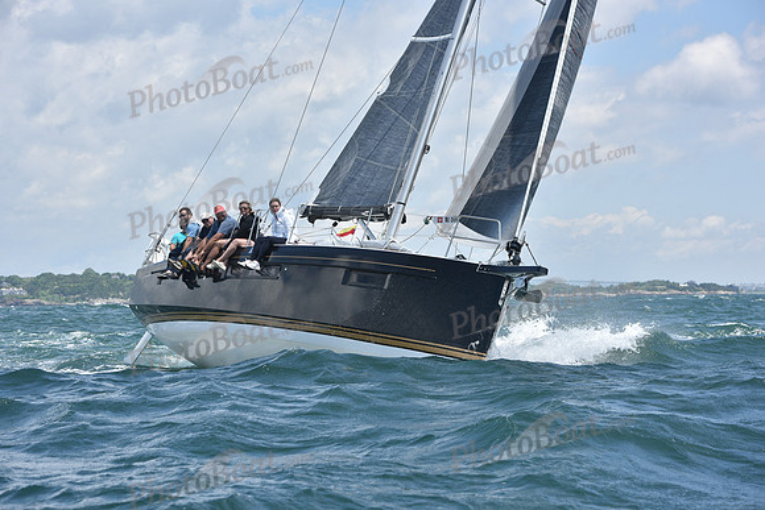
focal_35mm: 98
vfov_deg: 14.0
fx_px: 2083
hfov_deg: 20.8
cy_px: 255
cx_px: 382
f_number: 6.3
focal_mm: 98
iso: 250
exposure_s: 1/1250
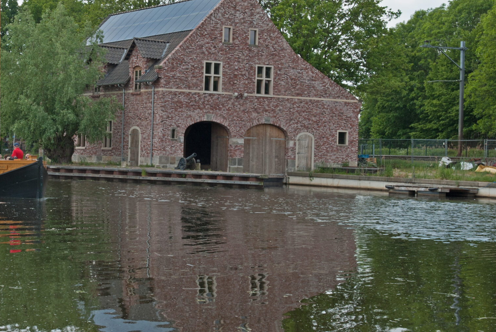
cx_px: 97
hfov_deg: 25.2
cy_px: 140
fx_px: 1088
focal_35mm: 79
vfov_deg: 17.3
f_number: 9
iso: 200
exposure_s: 1/160
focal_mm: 31
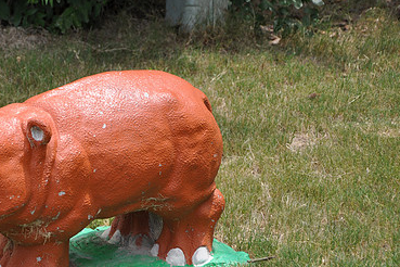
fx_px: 1622
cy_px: 181
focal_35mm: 146
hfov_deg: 14.0
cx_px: 90
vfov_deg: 9.4
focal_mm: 62
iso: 200
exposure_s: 1/160
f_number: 6.3
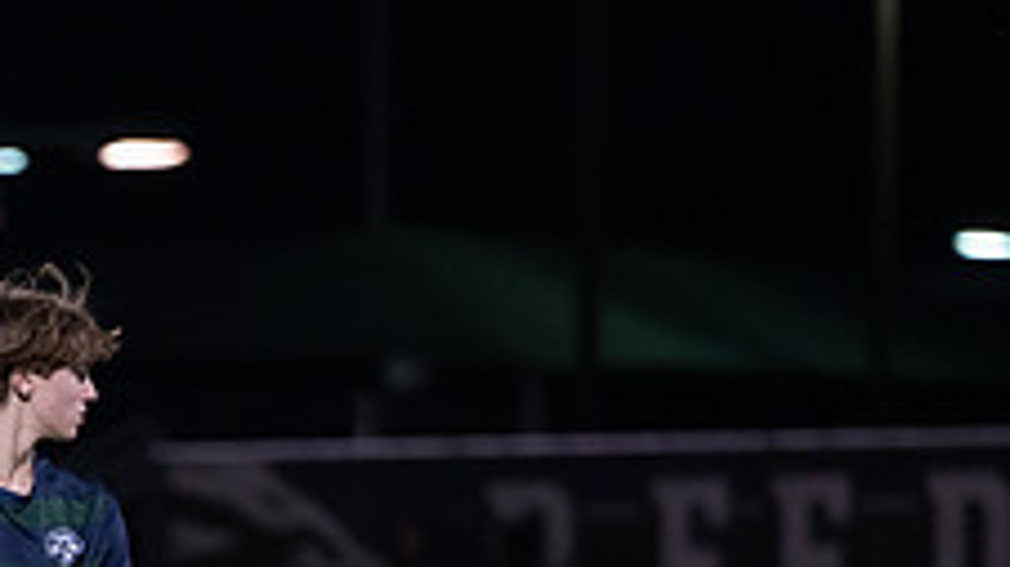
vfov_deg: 1.7
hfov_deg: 3.1
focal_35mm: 703
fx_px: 18823
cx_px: 16
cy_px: 844
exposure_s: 1/1000
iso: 2500
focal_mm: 200
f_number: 2.8
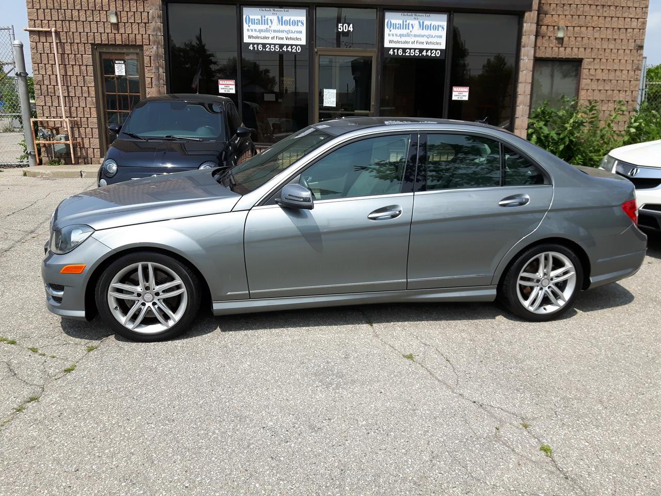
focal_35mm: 31
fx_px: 592
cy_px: 248
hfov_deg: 58.4
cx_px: 330
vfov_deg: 45.4
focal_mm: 3.7
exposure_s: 1/1252
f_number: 1.9
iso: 40
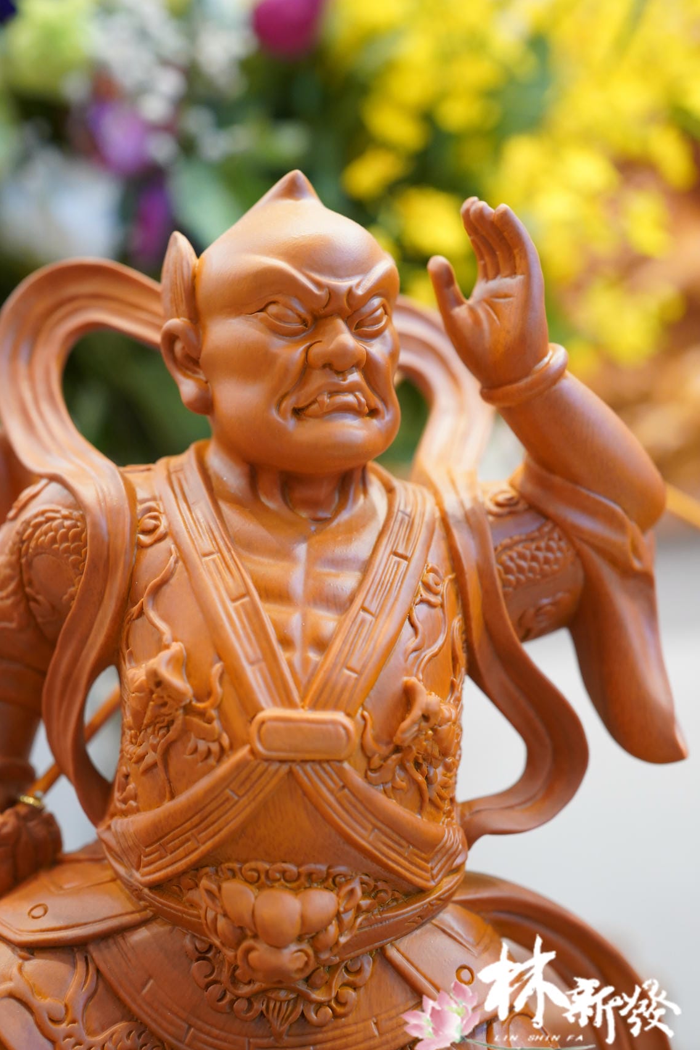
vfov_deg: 51.9
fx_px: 1079
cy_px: 515
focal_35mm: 37
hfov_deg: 35.9
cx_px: 350
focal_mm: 35
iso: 3200
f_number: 4.5
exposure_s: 1/80
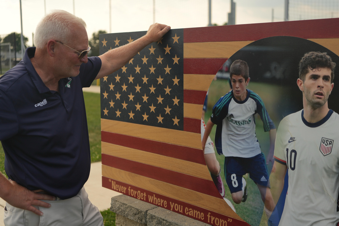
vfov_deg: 27.0
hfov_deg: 39.6
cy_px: 113
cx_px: 170
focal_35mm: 50
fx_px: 471
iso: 100
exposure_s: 1/1000
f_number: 2.8
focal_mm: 50
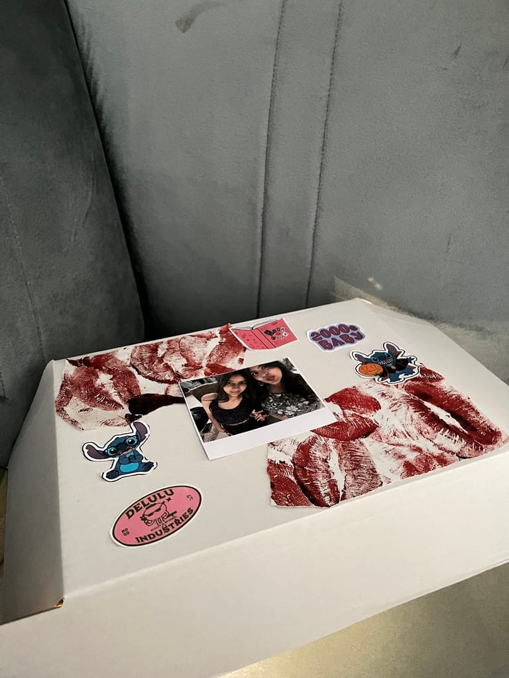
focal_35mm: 26
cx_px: 254
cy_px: 339
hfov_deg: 53.1
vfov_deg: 67.3
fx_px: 510
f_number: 1.6
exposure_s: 1/17
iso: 1000
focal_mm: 5.1
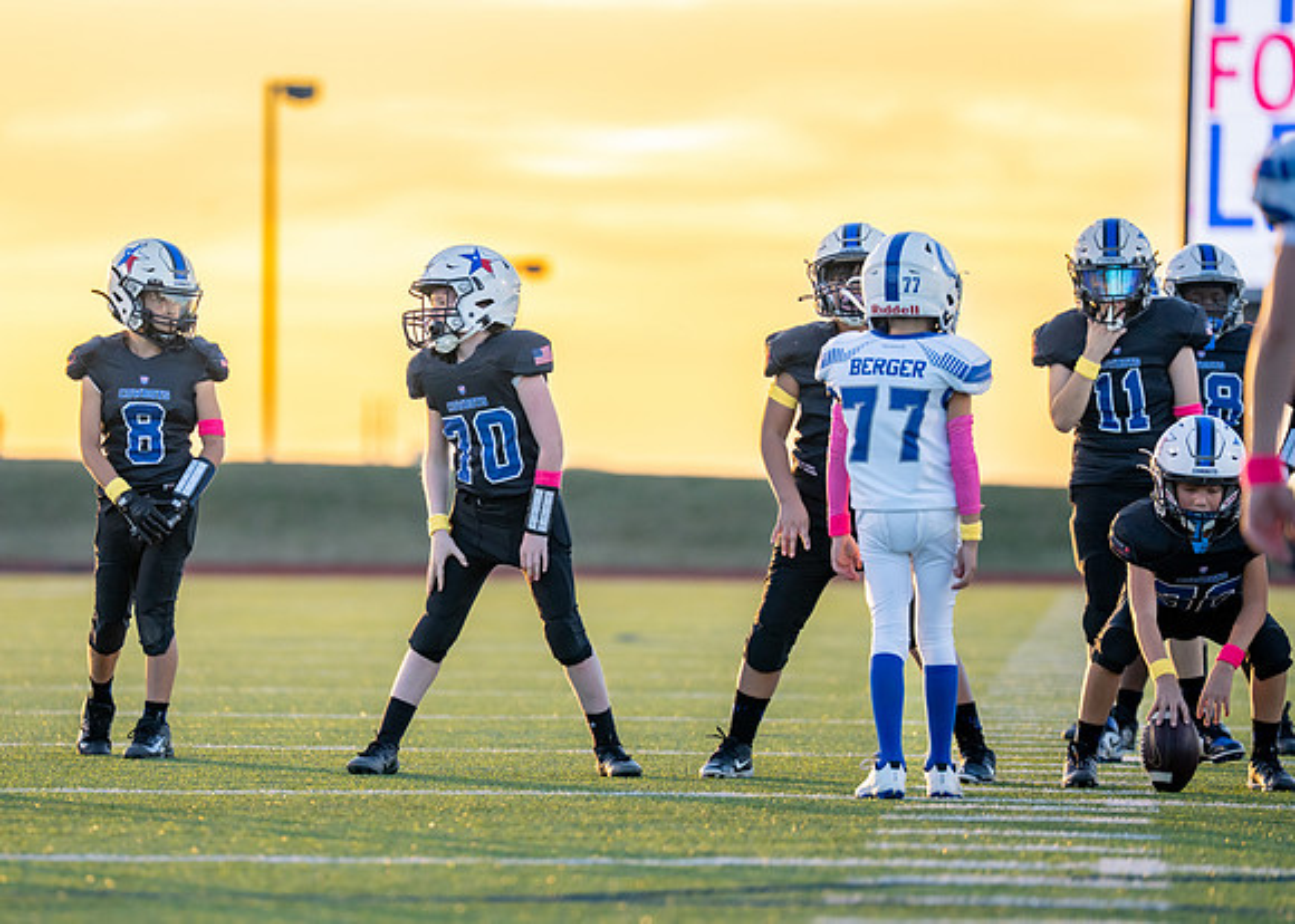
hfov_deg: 7.9
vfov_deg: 5.6
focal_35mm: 257
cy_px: 498
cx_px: 502
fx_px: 9432
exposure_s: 1/1250
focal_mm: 200
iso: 640
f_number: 2.8
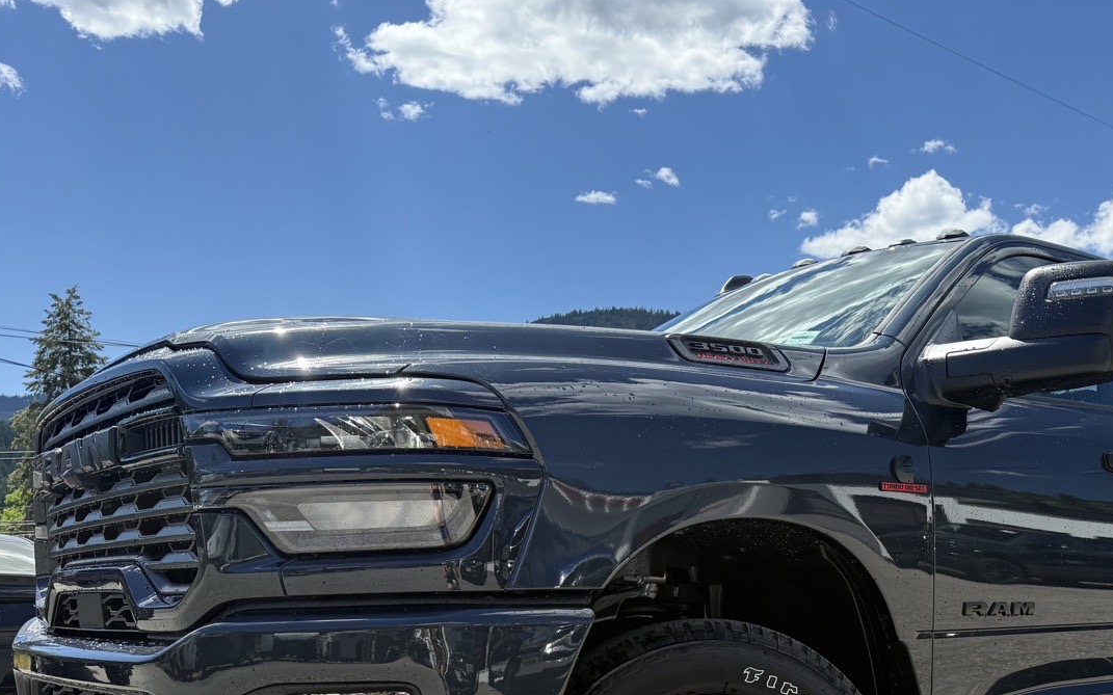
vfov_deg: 32.0
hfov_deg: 49.9
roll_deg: -0.4
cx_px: 803
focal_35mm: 38
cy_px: 621
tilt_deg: -1.8
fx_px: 1152
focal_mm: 6.76
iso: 100
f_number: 1.78
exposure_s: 1/3279
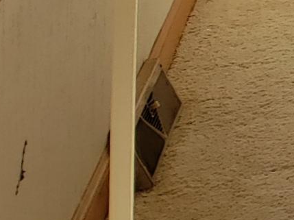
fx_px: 1544
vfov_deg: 7.3
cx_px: 963
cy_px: -426
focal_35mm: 182
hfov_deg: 8.5
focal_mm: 4.3
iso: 50
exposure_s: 1/106
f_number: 2.4
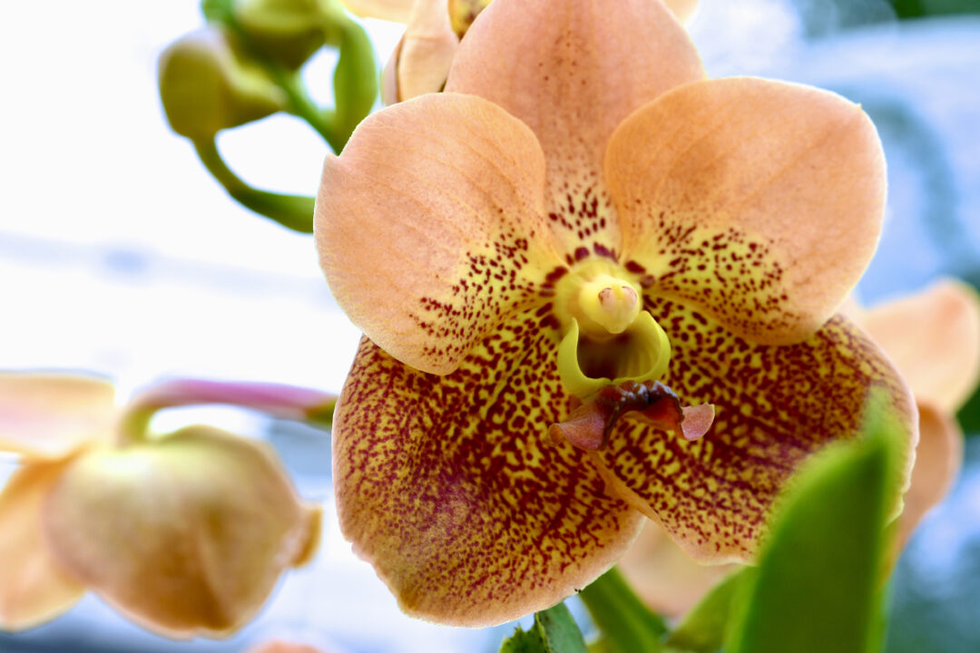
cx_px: 490
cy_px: 326
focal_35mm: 90
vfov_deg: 15.2
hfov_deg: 22.6
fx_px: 2450
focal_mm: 60
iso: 200
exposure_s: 1/60
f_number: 8
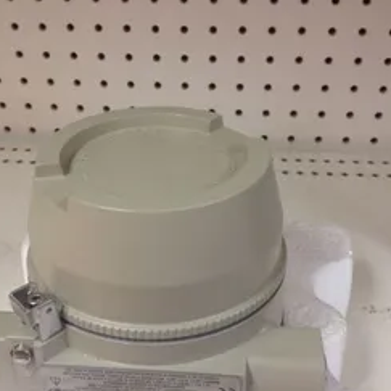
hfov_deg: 33.4
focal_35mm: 51
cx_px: 179
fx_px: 652
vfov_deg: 33.3
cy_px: 228
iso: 50
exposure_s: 1/20
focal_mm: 4.28
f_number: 2.4
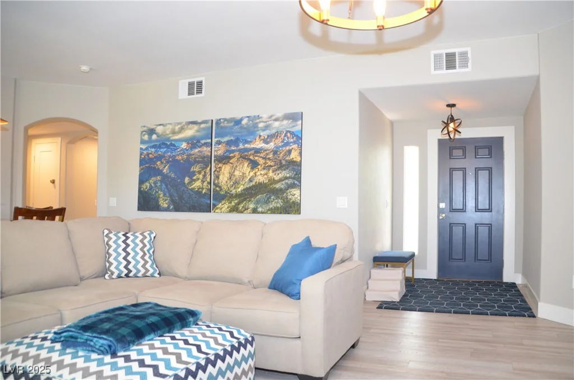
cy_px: 190
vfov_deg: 47.7
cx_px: 287
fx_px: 430
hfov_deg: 67.5
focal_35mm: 27
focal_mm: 18
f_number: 4
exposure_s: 1/60
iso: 800
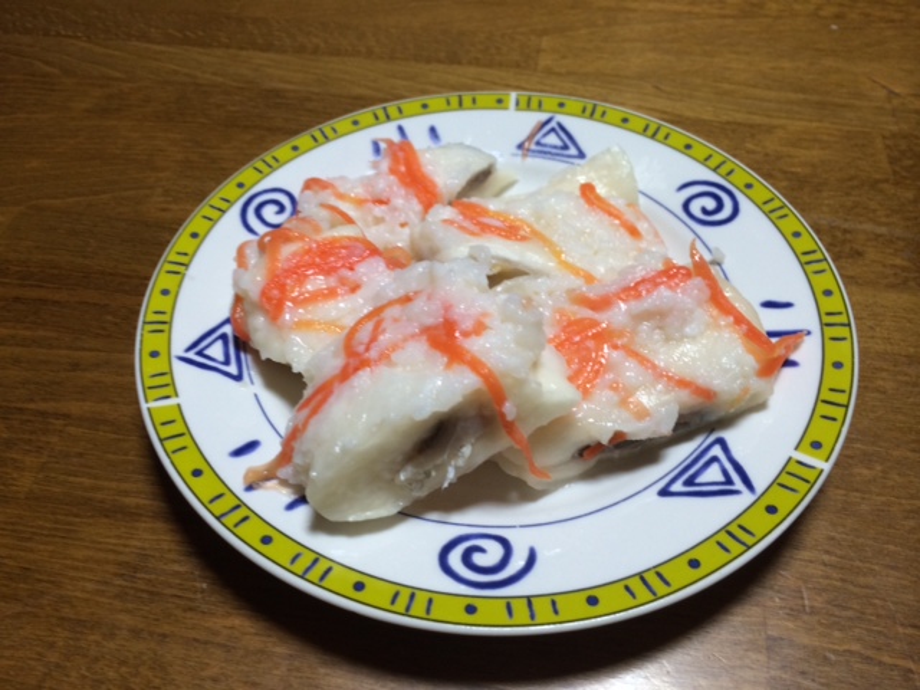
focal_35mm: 30
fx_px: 797
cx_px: 460
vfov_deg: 46.8
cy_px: 345
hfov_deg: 60.0
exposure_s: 1/30
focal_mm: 4.12
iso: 80
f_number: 2.2
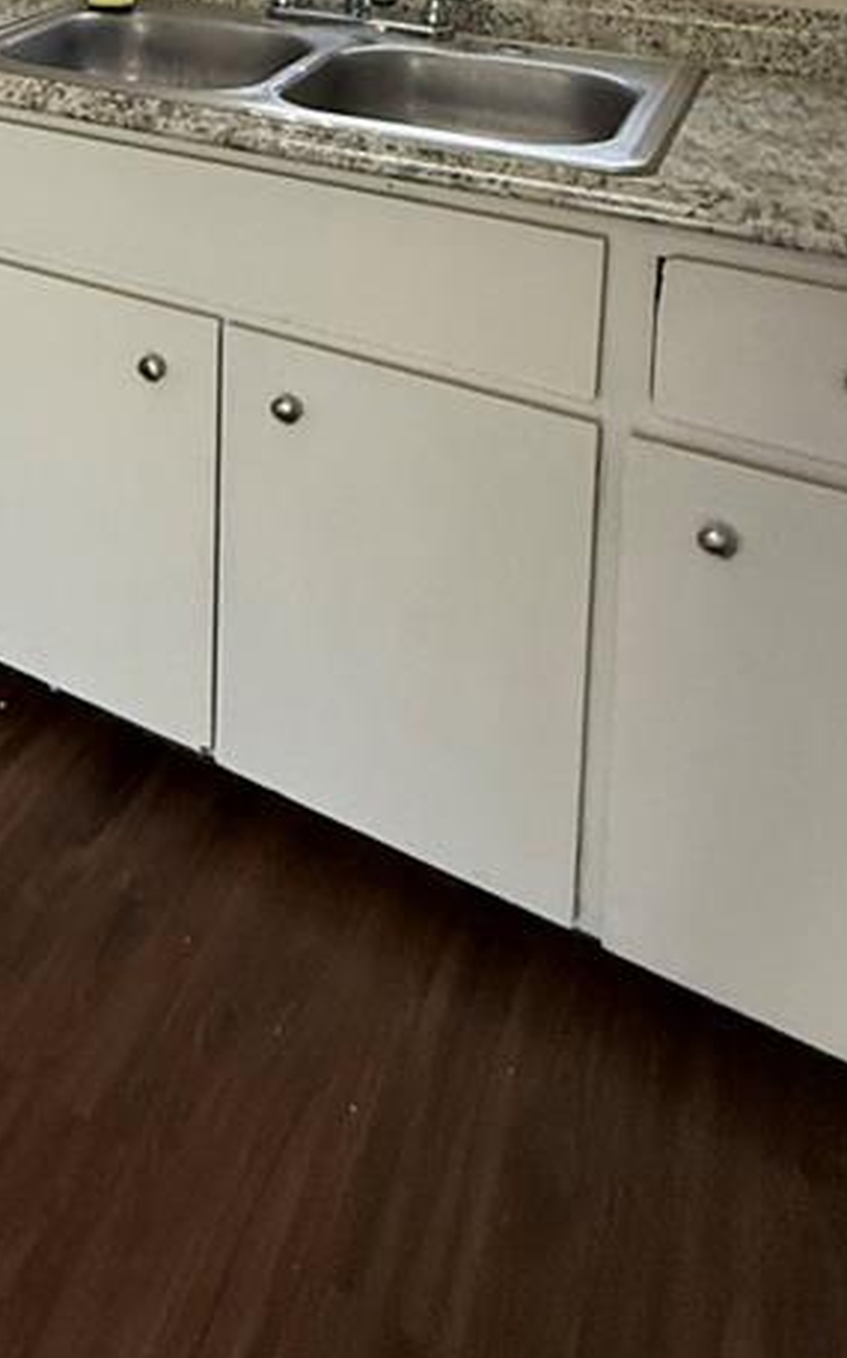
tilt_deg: -3.8
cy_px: -134
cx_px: -279
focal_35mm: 39
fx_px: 1443
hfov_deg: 27.0
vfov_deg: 40.7
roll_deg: +1.1
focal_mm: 2.22
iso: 320
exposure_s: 1/120
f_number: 2.2
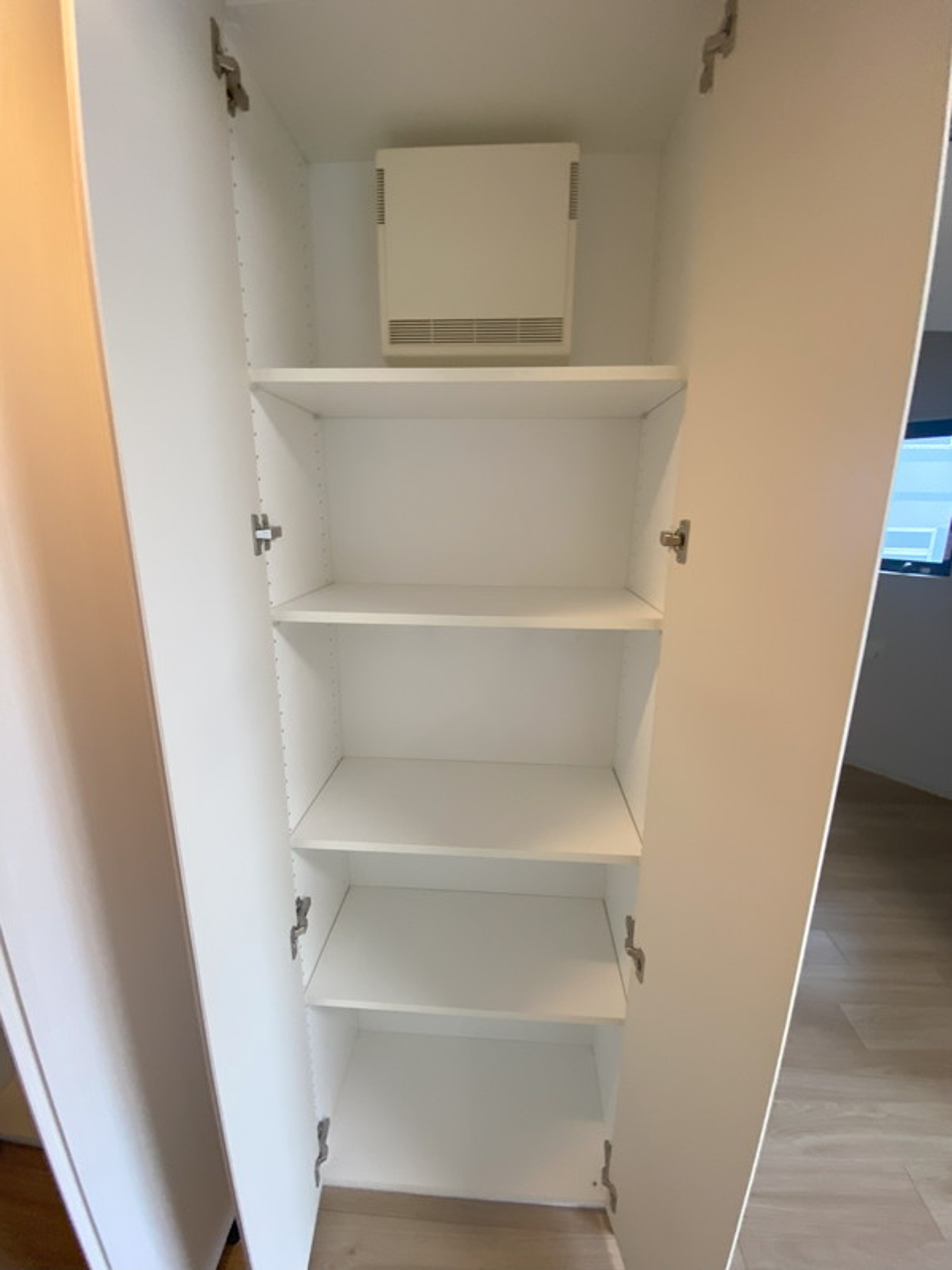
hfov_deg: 89.9
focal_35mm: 13
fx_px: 477
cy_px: 635
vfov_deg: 106.2
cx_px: 476
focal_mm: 1.54
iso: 125
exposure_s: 1/50
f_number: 2.4
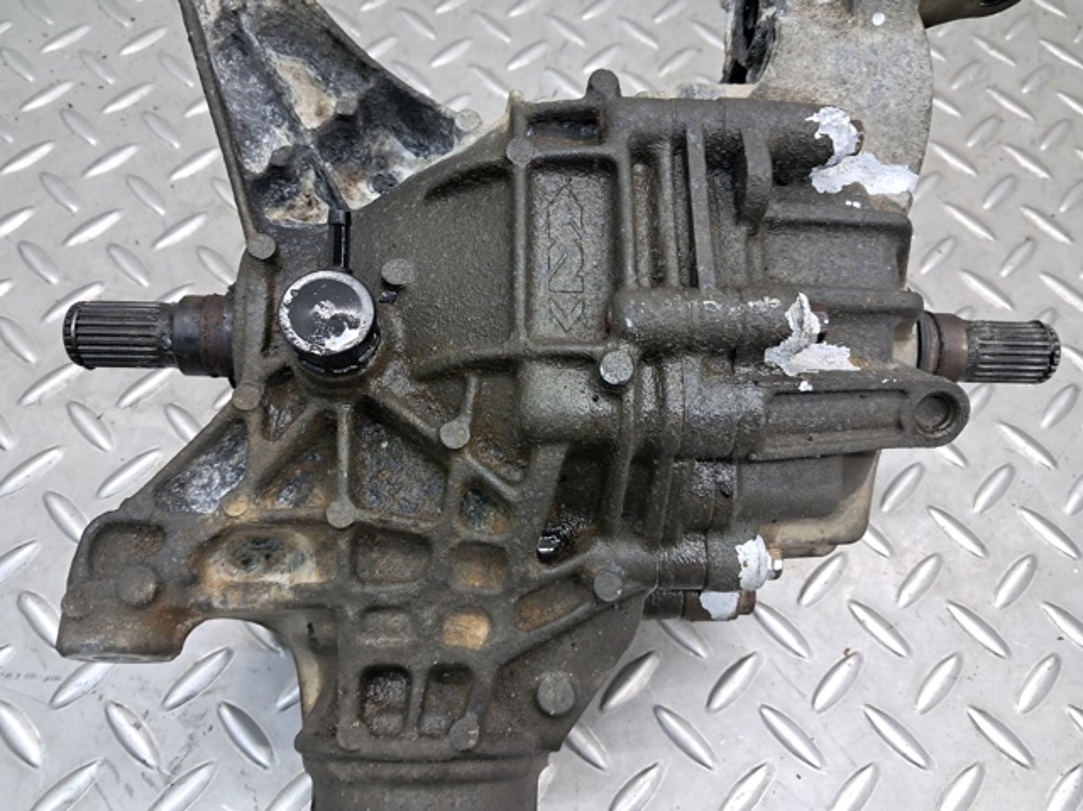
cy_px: 406
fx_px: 844
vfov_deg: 51.3
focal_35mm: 27
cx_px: 542
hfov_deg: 65.4
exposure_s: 1/50
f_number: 1.8
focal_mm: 4
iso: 160
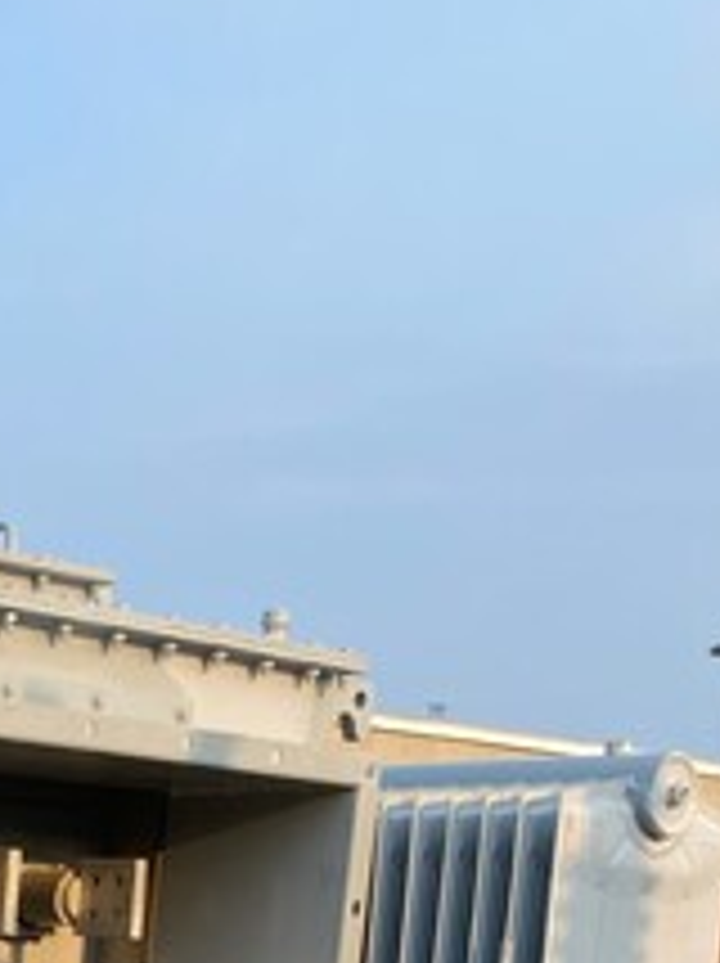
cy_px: 1206
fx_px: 2029
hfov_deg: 18.5
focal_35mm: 73
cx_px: -256
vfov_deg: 23.9
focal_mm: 4.25
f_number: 1.8
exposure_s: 1/833
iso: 32
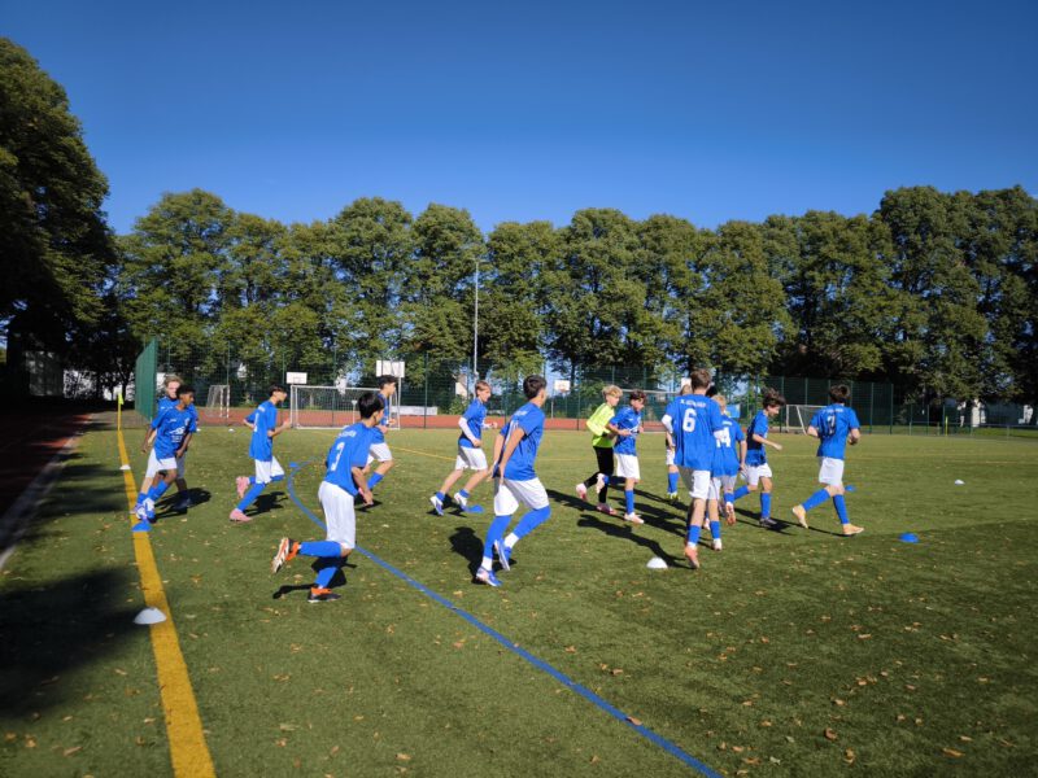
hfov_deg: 71.6
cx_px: 519
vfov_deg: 56.8
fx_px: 720
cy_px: 389
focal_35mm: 24
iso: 50
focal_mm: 6.92
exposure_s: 1/3118
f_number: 1.9
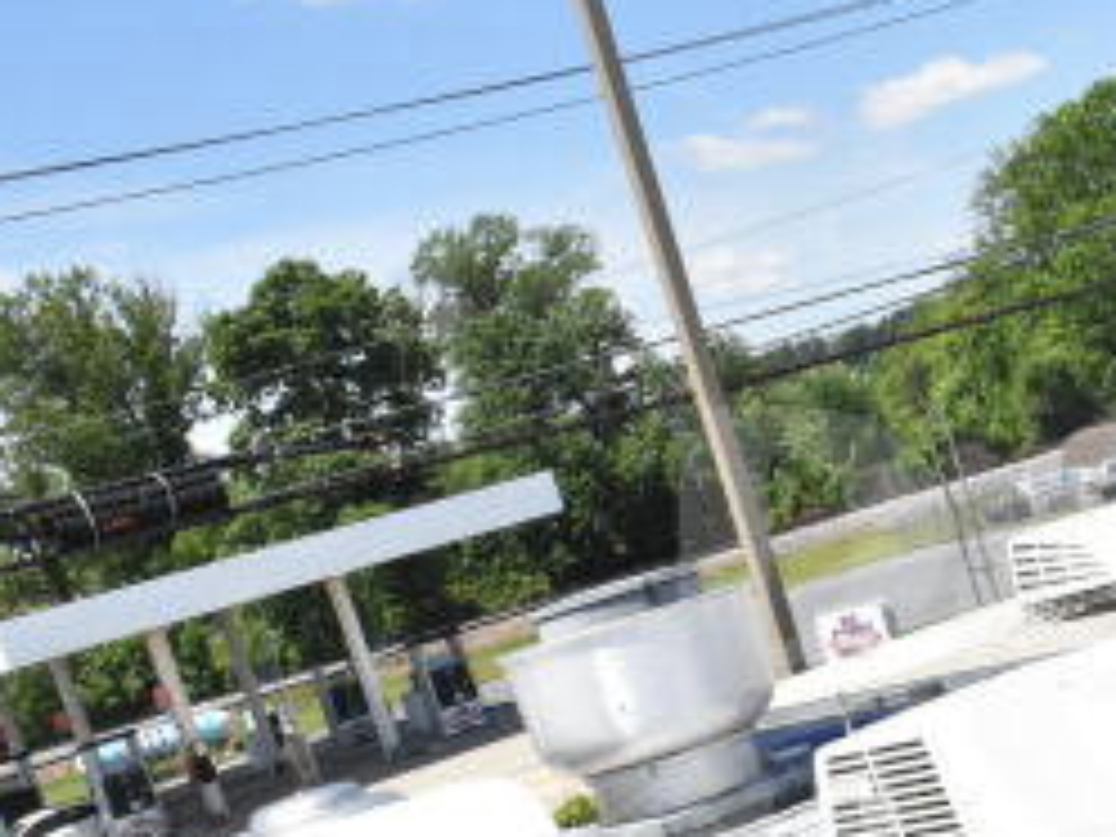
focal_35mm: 71
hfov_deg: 26.2
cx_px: 1062
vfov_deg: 20.3
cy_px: 763
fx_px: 2289
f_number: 16
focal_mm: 20
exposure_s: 1/1000
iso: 1600
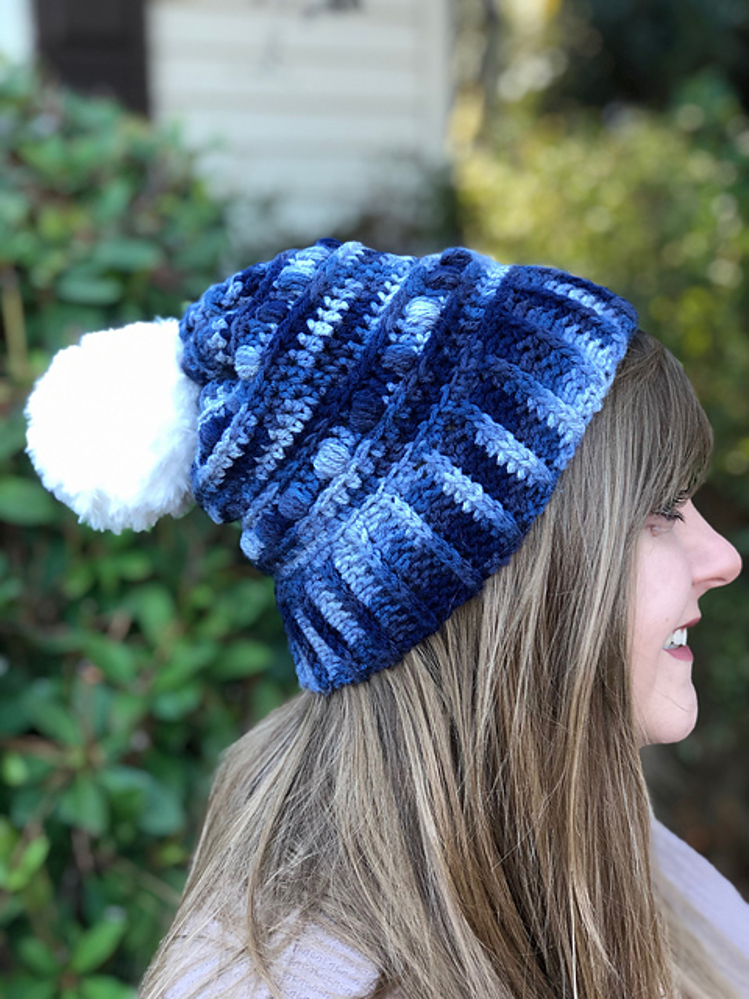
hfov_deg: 25.7
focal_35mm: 57
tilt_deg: -9.7
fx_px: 1644
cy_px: 500
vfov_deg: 33.8
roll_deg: +0.9
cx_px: 374
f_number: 2.8
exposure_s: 1/30
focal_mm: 6.6
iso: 32
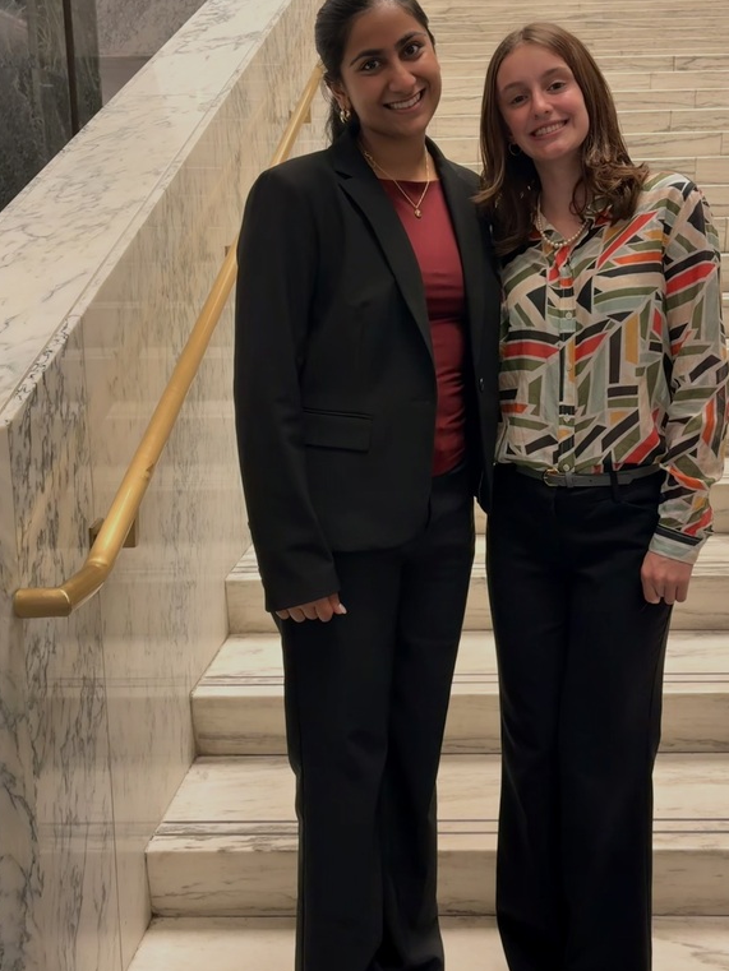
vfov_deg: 52.3
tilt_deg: -8.1
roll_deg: +1.4
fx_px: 983
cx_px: 455
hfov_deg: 40.4
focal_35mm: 35
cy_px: 396
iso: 160
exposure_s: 1/60
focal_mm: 5.96
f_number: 1.6
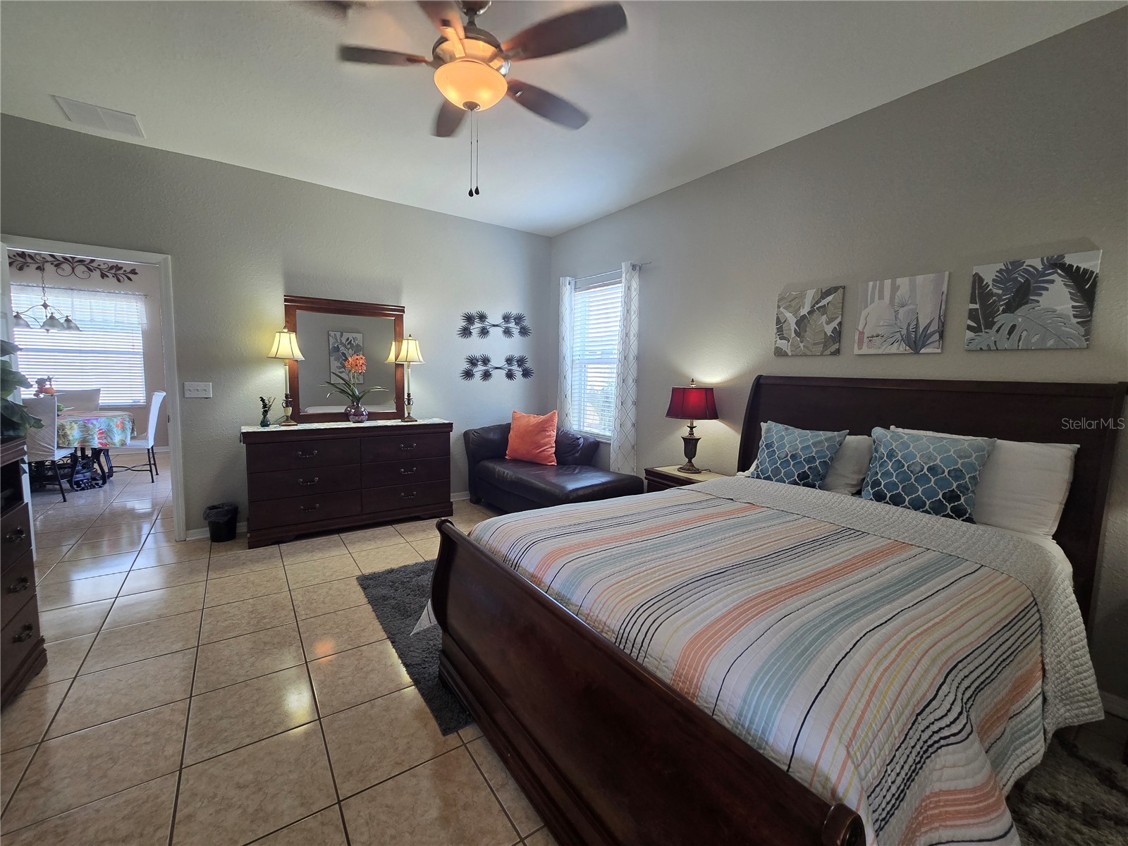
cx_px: 564
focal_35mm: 13
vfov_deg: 89.9
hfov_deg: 106.2
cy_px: 423
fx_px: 424
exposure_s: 1/60
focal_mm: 2.2
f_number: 2.2
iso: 160
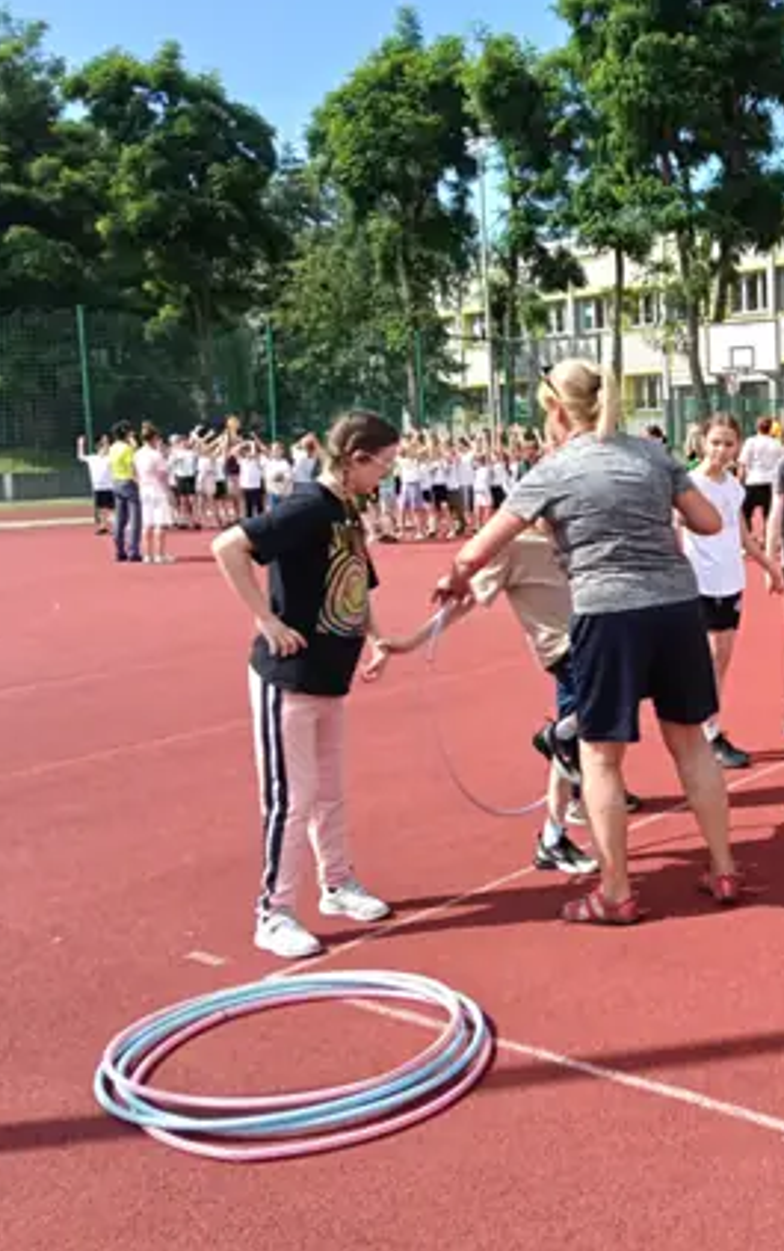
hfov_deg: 30.8
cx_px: 757
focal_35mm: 39
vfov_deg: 50.4
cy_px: 615
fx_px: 1331
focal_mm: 3.98
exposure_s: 1/429
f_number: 1.8
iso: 64
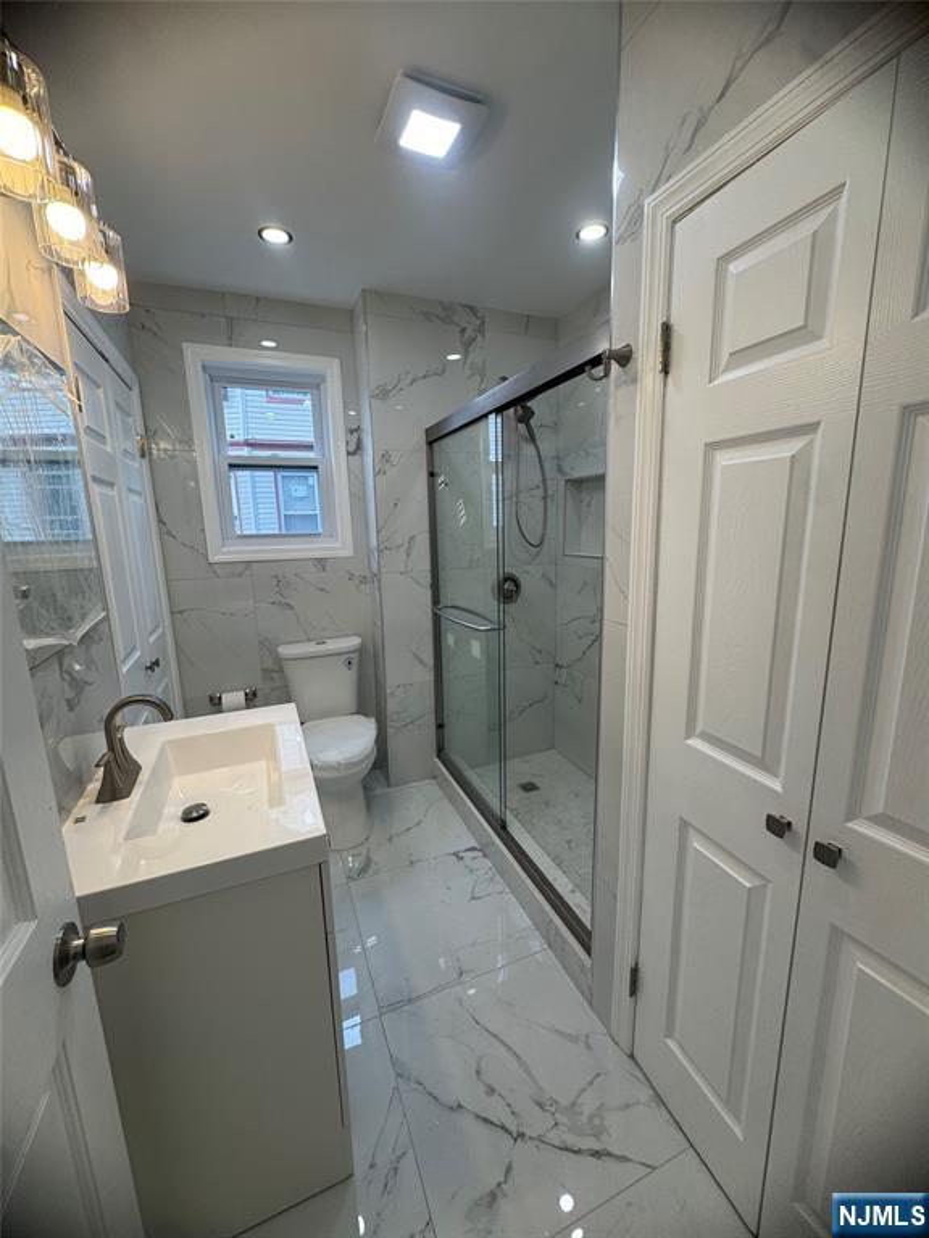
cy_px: 619
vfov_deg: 102.1
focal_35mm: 14
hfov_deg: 85.7
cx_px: 464
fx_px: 501
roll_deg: +1.7
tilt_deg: -10.4
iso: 64
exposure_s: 1/120
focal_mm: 2.22
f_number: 2.2
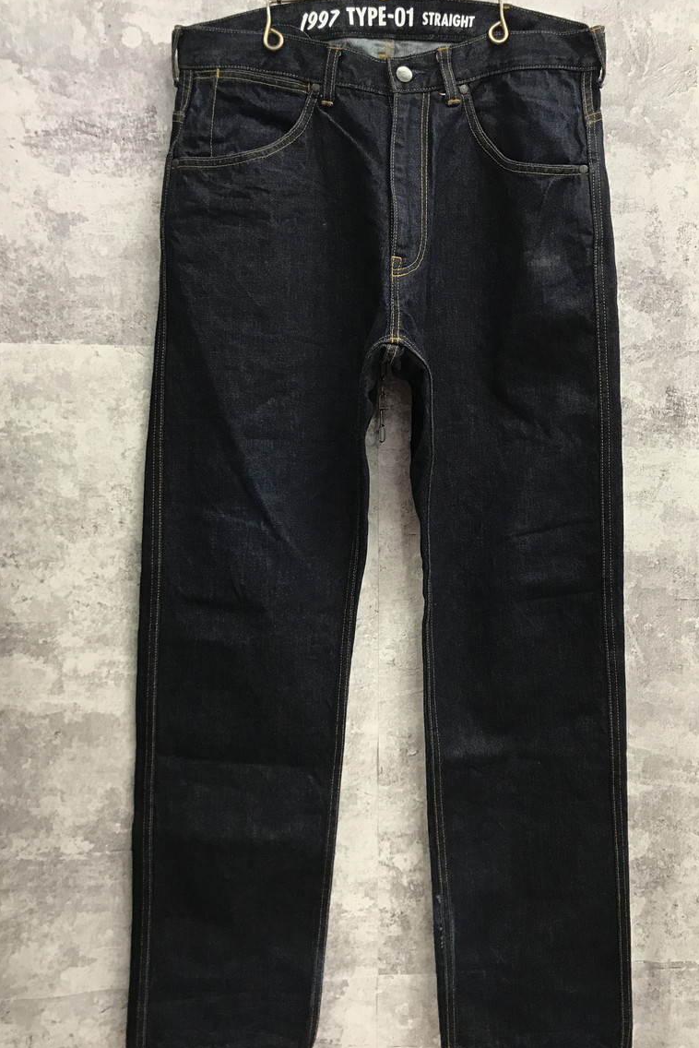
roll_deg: +0.2
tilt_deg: -4.8
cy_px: 532
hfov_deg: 42.3
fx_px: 902
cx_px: 369
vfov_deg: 60.3
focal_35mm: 31
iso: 40
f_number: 1.8
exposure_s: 1/25
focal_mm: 3.99
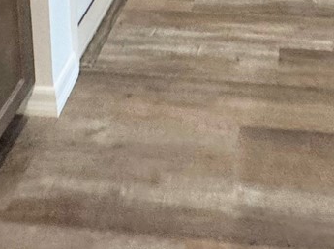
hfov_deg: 29.3
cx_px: 257
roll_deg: -1.2
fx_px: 627
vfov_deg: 16.1
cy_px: -280
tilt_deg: -4.6
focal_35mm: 65
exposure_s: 1/60
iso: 200
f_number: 2.2
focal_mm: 2.22
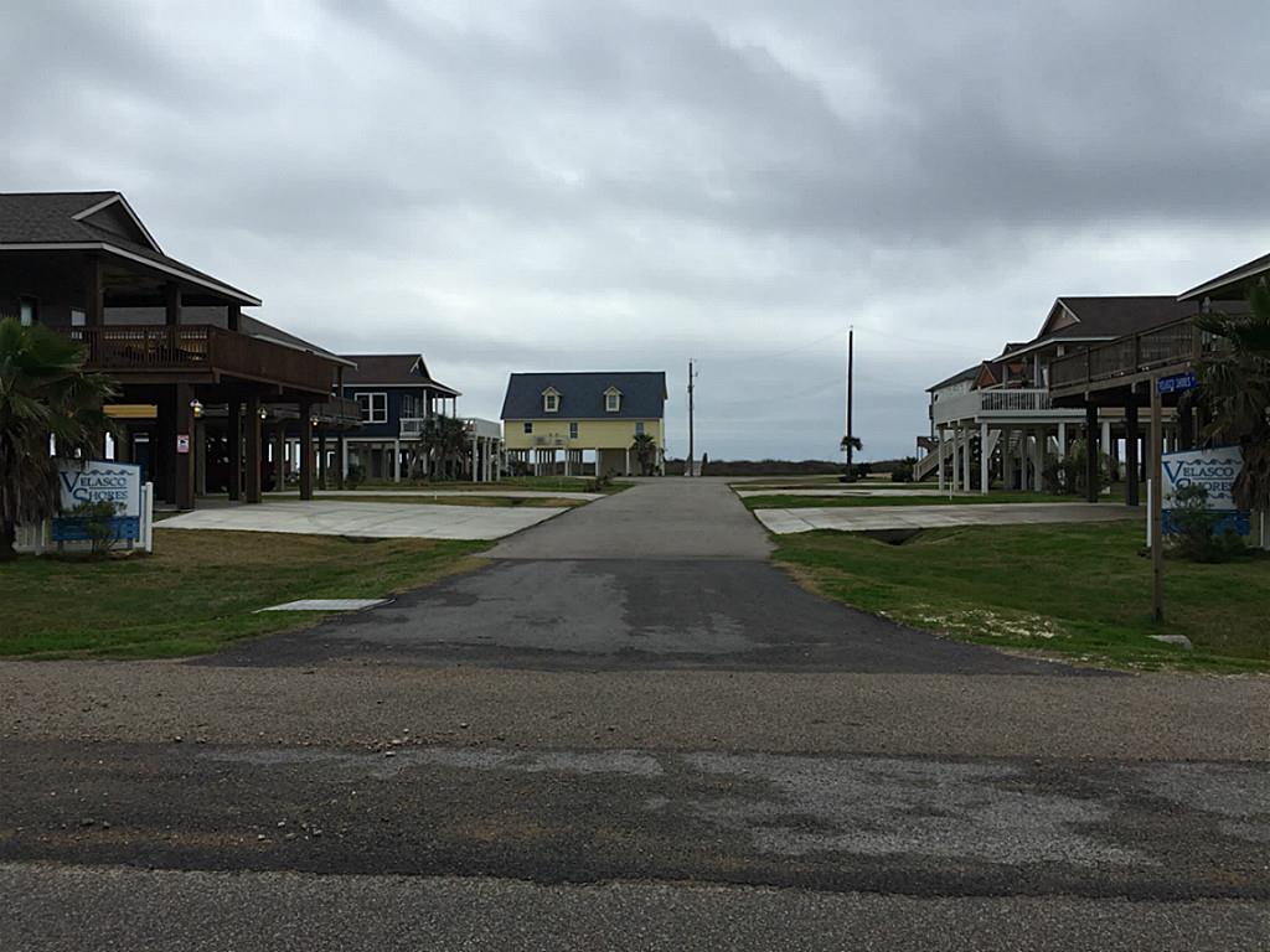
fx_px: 1064
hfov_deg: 61.7
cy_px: 476
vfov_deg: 48.2
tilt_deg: +0.7
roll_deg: -1.3
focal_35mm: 29
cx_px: 635
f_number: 2.2
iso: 32
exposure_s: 1/1980
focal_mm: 4.15
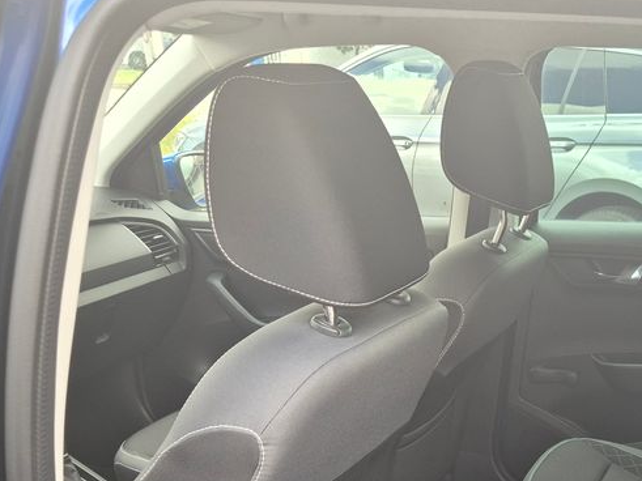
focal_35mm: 48
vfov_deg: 28.2
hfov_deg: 38.1
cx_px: 519
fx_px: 890
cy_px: 493
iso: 80
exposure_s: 1/180
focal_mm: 5.4
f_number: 1.8
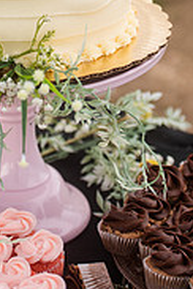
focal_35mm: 172
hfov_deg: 7.9
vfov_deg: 11.7
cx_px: 3
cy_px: -63
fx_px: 1383
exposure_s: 1/640
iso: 160
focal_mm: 70
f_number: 3.5
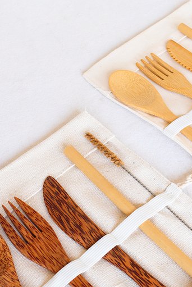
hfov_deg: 22.3
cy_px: 131
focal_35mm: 61
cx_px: 96
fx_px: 487
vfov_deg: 32.8
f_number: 14
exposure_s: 1/25
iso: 1250
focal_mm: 26
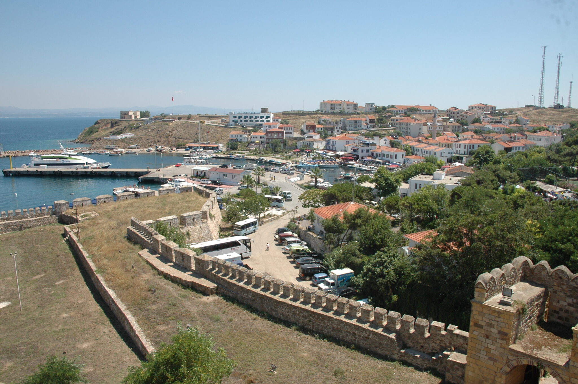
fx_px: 433
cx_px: 289
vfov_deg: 47.9
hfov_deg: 67.4
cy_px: 192
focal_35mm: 27
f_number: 8
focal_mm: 18
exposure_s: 1/250
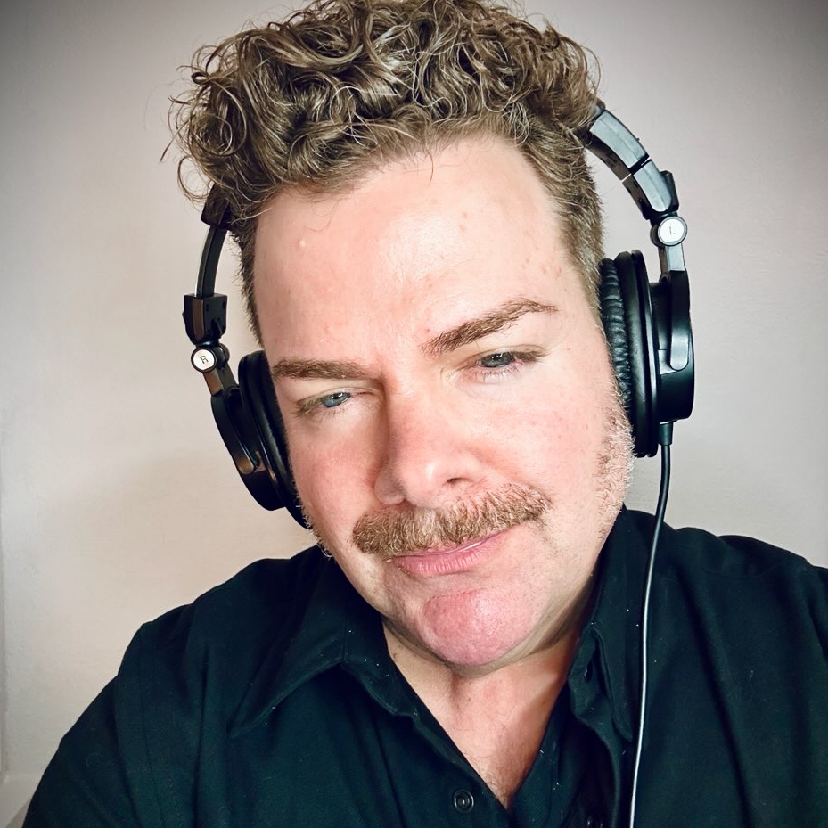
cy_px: 457
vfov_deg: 57.2
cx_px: 417
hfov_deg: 57.3
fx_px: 758
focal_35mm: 28
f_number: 1.9
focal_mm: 2.69
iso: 160
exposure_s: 1/60
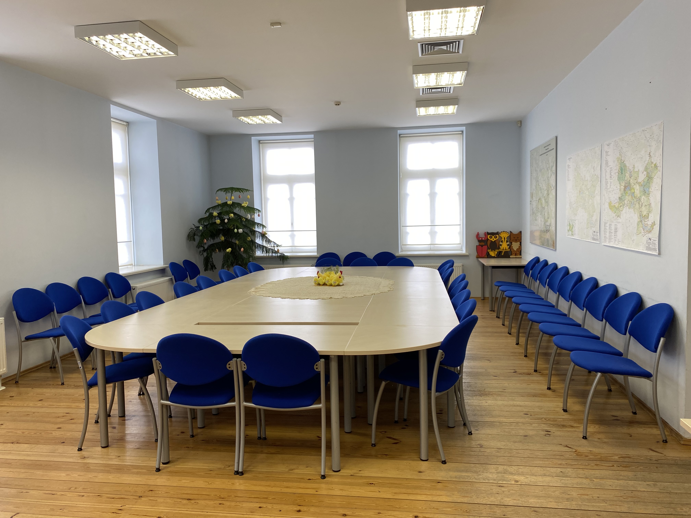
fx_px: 519
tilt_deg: -5.1
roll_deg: +1.0
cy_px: 259
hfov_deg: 67.3
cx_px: 346
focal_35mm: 26
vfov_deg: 53.1
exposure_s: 1/100
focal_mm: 4.25
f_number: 1.8
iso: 50
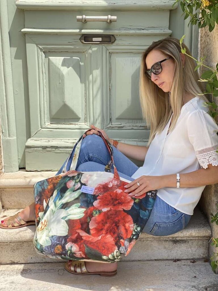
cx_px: 109
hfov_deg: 28.0
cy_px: 146
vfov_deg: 36.8
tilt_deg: -12.4
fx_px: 437
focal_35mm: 52
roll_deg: +0.3
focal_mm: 6
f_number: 2
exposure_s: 1/639
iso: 20
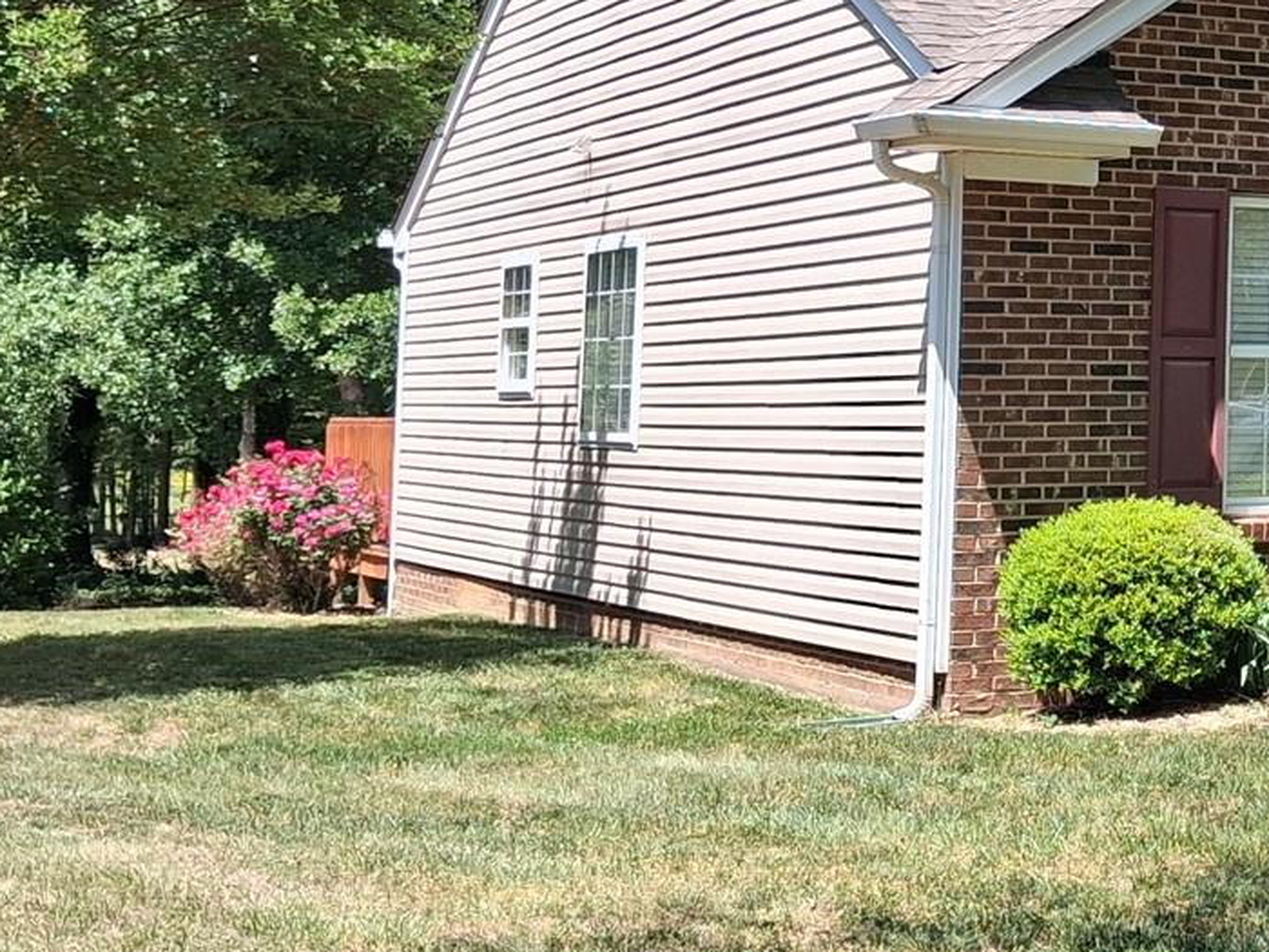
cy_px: 22
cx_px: 1499
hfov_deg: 22.8
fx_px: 2896
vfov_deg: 18.2
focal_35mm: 79
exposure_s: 1/290
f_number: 1.8
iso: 25
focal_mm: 4
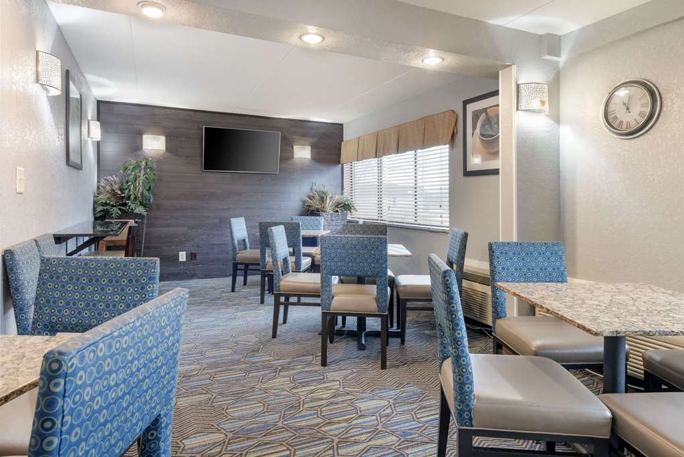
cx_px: 342
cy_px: 228
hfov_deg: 81.2
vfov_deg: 59.5
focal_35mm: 21
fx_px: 399
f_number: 11
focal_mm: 21
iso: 400
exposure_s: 1/15
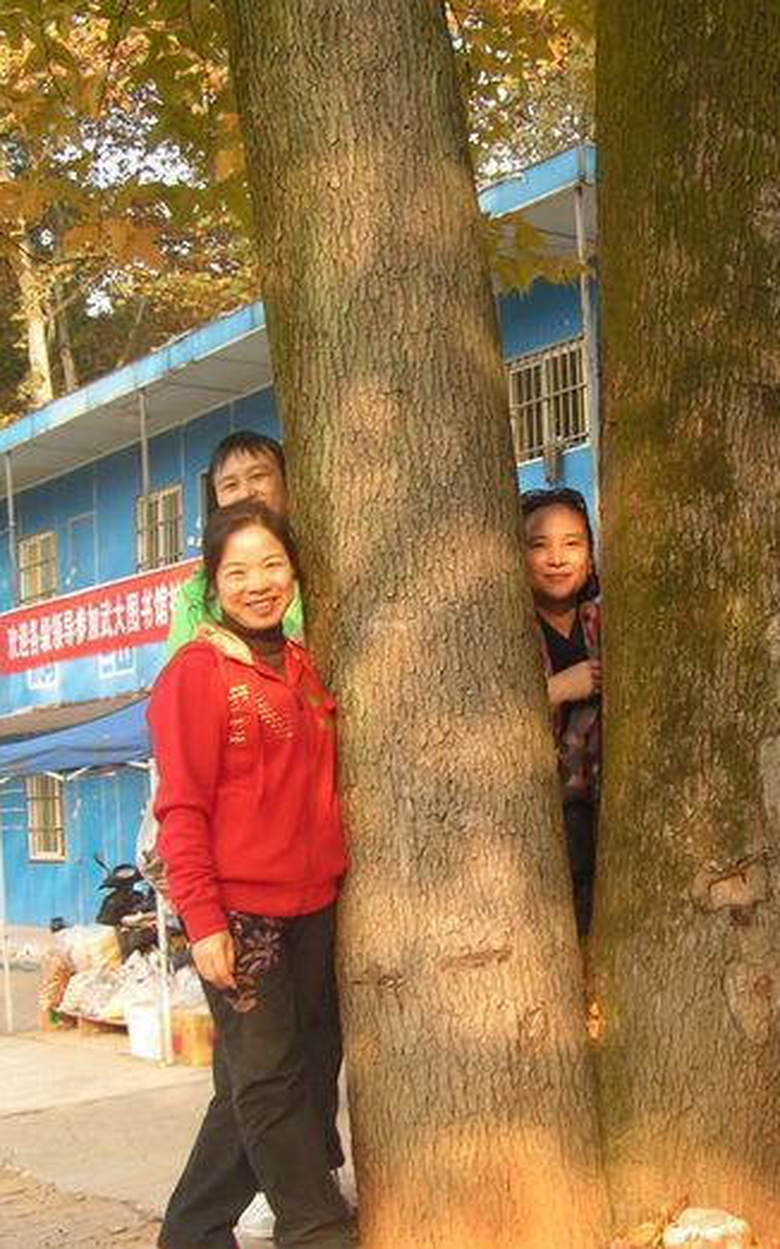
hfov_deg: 23.7
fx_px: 1838
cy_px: 626
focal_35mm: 54
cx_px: 605
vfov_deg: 37.5
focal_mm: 6.3
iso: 50
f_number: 3.5
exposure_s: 1/80
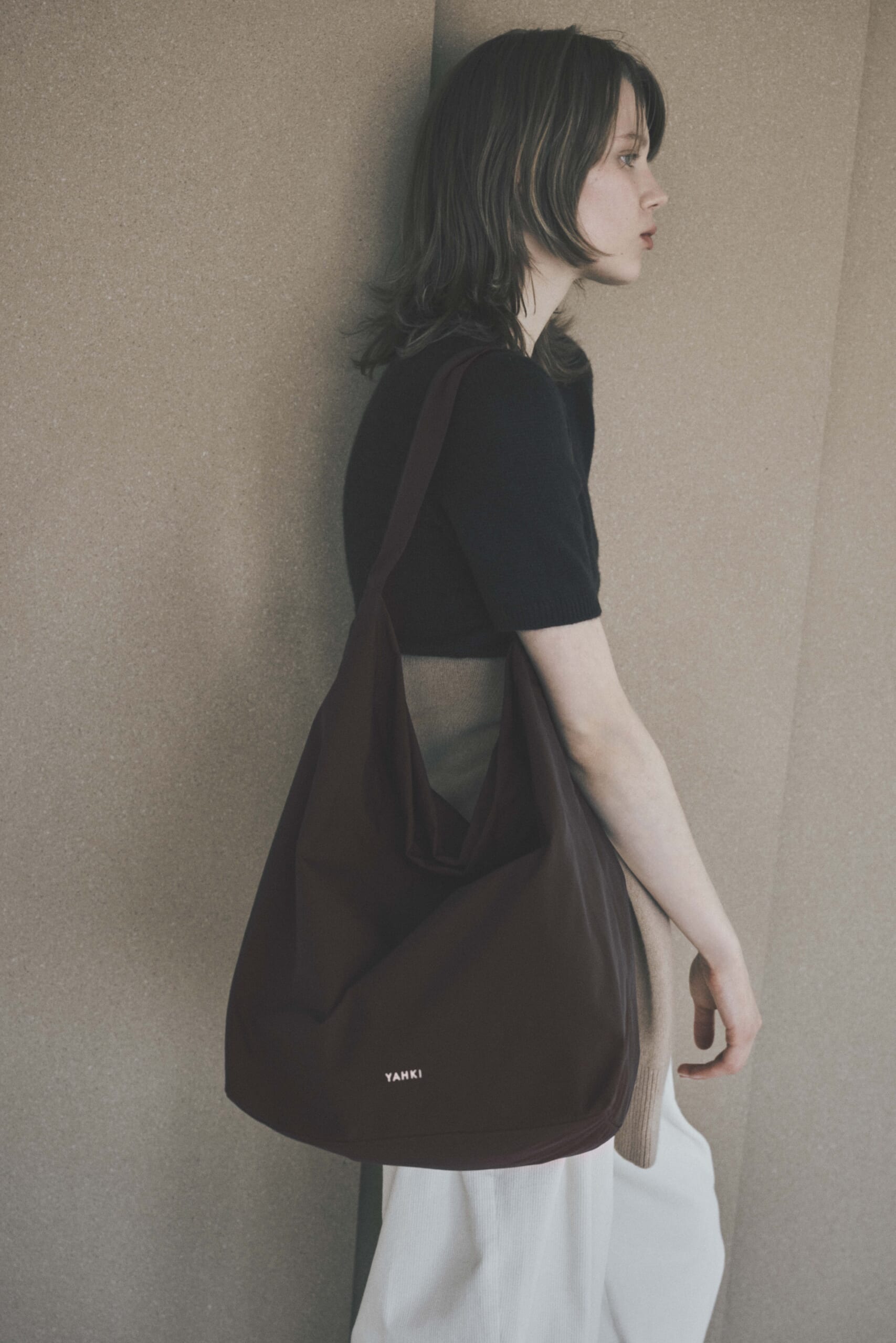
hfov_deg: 27.5
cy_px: 672
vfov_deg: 40.3
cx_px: 448
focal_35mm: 49
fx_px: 1829
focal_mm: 49
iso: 640
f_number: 4
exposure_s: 1/320
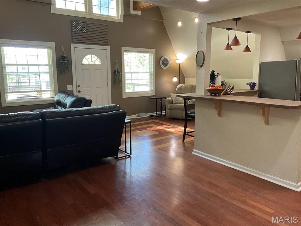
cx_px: 150
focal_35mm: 29
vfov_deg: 48.2
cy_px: 113
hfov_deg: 61.7
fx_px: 252
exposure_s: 1/60
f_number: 1.8
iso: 160
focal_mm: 3
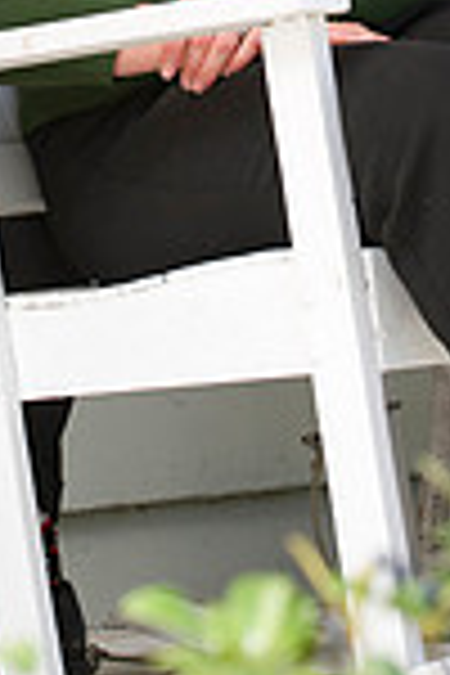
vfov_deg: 6.5
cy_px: -198
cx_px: 263
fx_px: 5906
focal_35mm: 315
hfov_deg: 4.4
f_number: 5.6
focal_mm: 105
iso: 200
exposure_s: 1/125
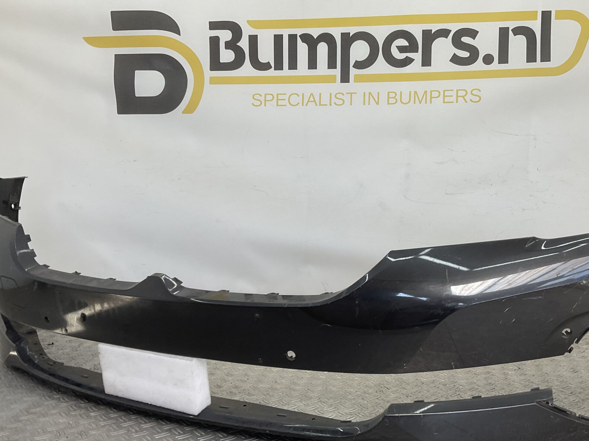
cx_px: 340
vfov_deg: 37.6
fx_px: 647
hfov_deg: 48.8
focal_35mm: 38
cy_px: 261
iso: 16
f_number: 1.8
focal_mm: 3
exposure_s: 1/200
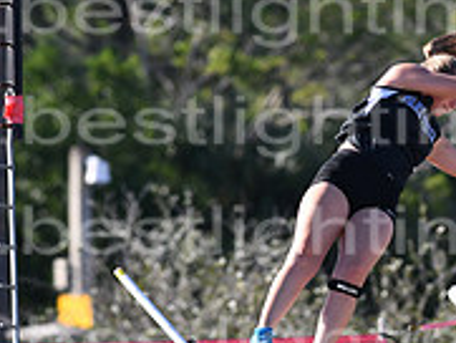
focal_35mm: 1384
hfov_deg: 1.4
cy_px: 402
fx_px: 18244
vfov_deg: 1.1
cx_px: 360
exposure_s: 1/1600
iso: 400
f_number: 5.6
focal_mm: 300
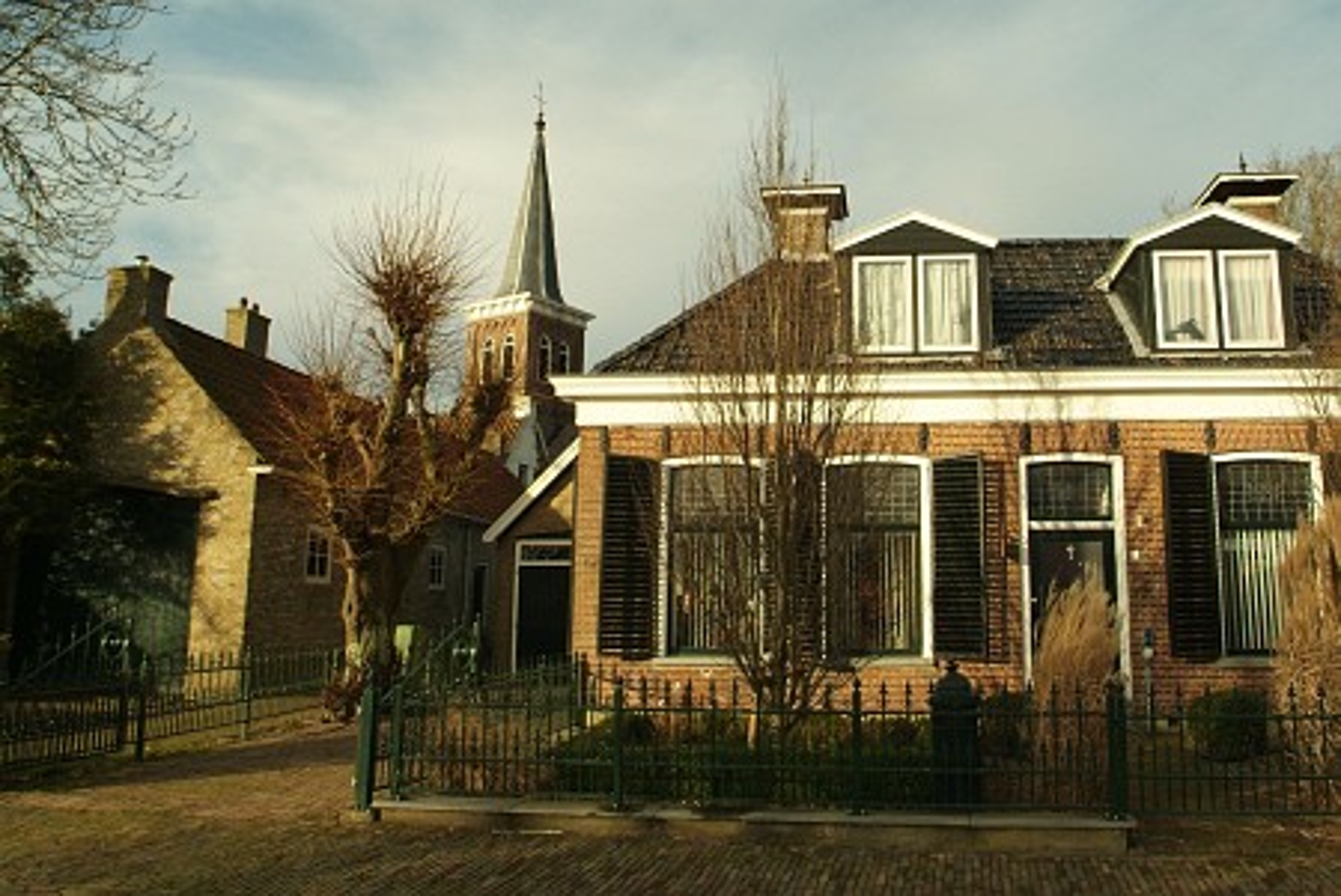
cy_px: 448
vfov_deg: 59.6
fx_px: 783
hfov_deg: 81.1
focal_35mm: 21
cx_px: 670
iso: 400
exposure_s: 1/750
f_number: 6.7
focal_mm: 14
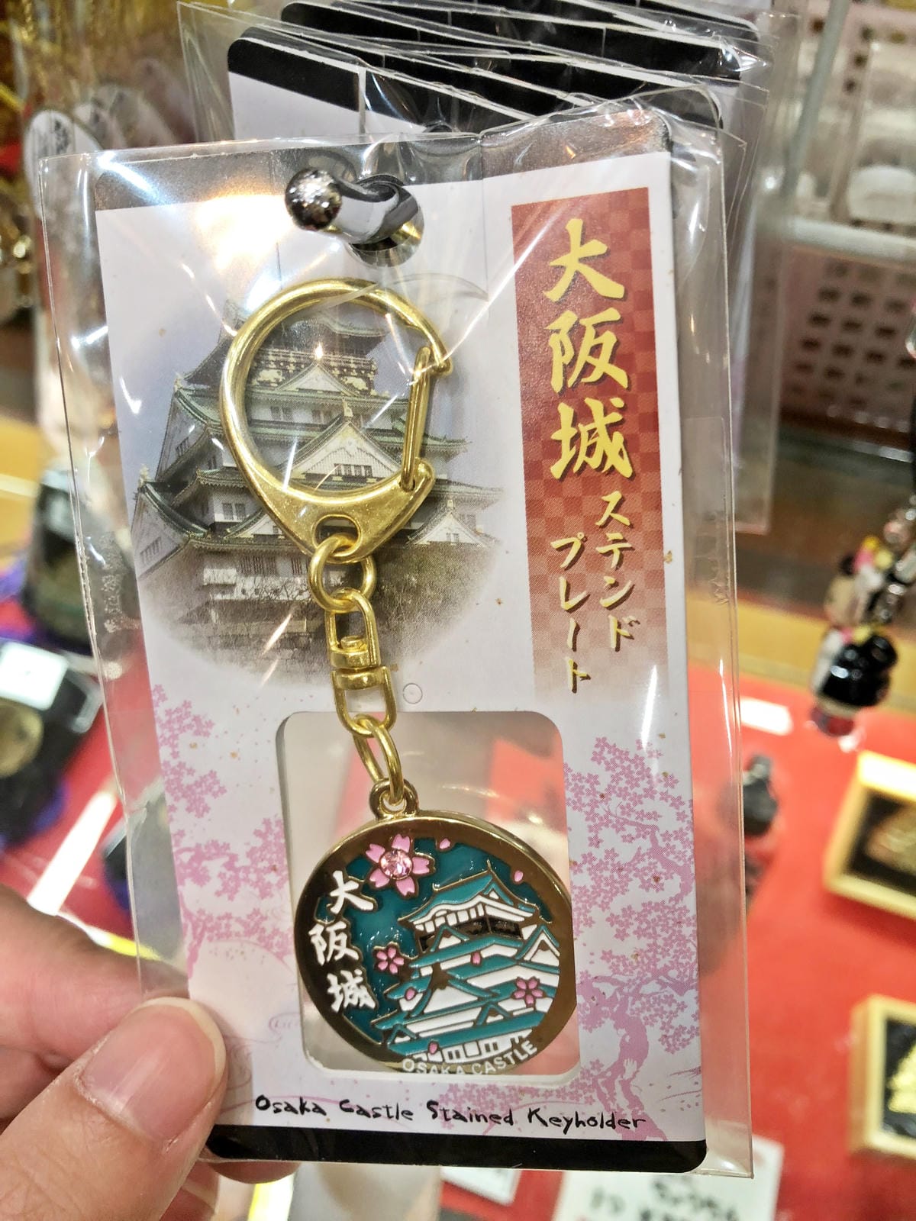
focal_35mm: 29
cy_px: 610
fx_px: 1023
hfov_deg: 48.2
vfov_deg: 61.7
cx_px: 458
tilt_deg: -55.5
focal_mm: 3.99
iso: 40
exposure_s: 1/20
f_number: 1.8
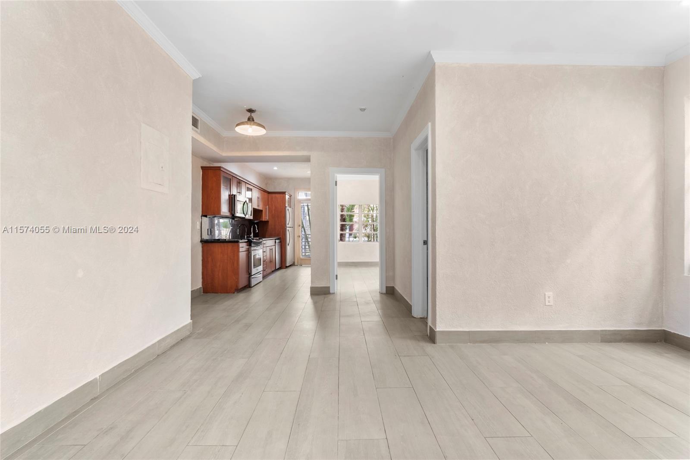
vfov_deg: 73.7
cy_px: 230
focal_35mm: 16
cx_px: 345
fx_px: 307
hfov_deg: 96.7
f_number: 9
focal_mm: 16
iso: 250
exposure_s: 1.6
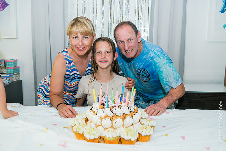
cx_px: 113
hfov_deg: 58.7
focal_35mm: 32
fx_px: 201
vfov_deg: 41.1
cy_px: 76
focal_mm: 32
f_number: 4.5
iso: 4000
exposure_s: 1/250
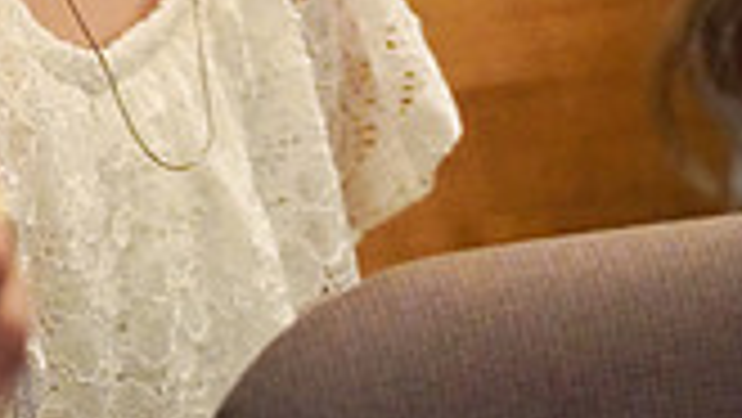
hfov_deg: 3.7
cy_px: -508
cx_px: 126
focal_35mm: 577
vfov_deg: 2.1
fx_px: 11366
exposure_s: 1/125
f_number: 5.6
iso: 8000
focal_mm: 135
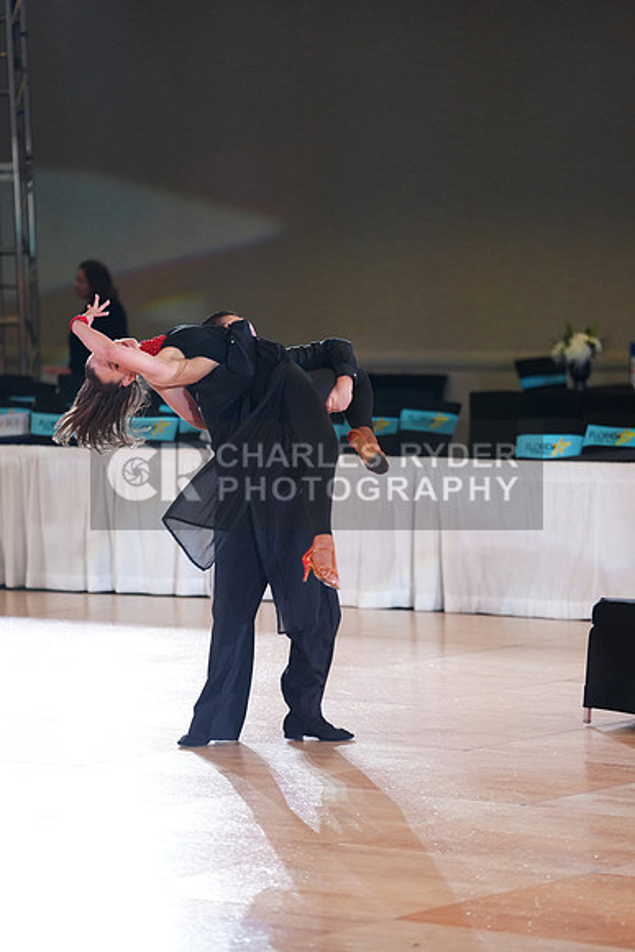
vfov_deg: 12.4
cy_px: 476
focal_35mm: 165
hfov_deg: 8.3
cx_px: 318
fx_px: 4363
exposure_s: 1/500
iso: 2500
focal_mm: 165
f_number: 2.8
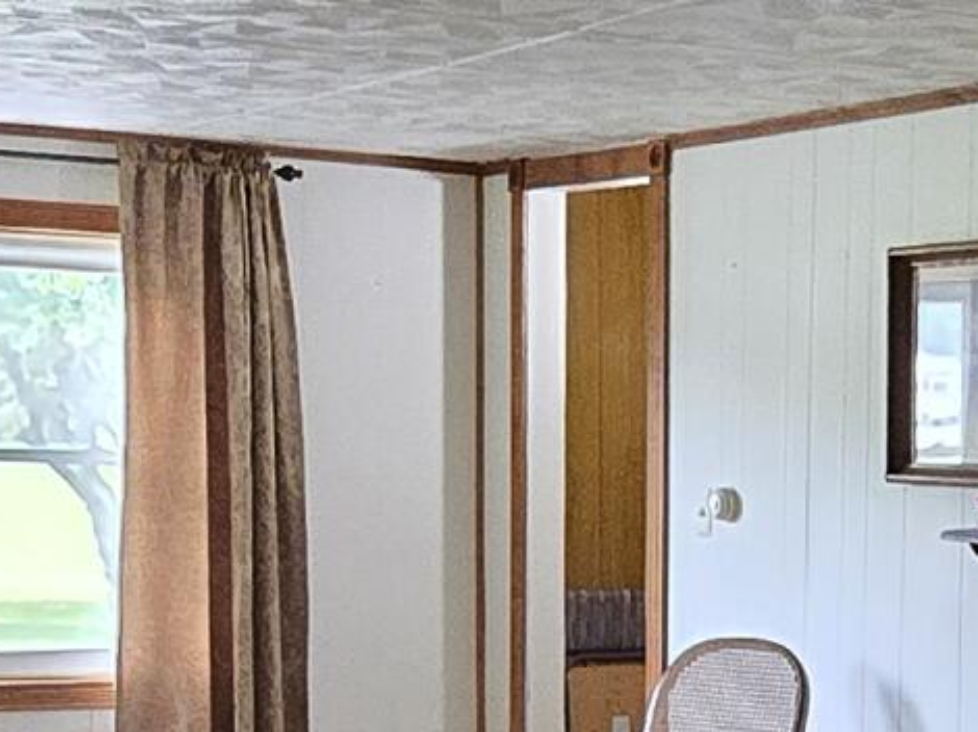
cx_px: 961
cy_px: 643
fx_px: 2344
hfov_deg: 22.7
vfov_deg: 17.5
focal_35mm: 83
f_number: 2.2
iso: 640
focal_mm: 2.2
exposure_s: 1/60
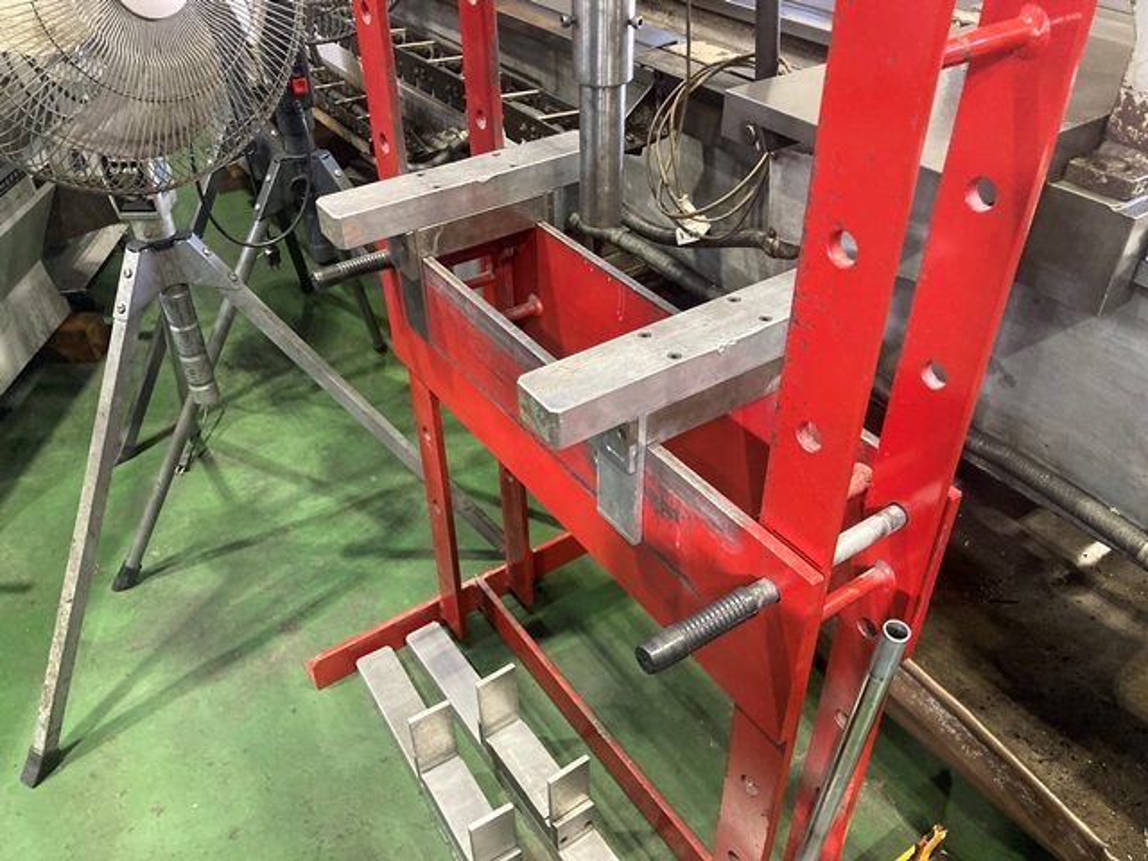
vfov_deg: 49.7
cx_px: 574
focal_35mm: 28
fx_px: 929
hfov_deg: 63.4
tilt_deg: -37.6
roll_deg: +1.6
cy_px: 430
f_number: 1.8
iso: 320
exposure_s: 1/47
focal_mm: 3.99
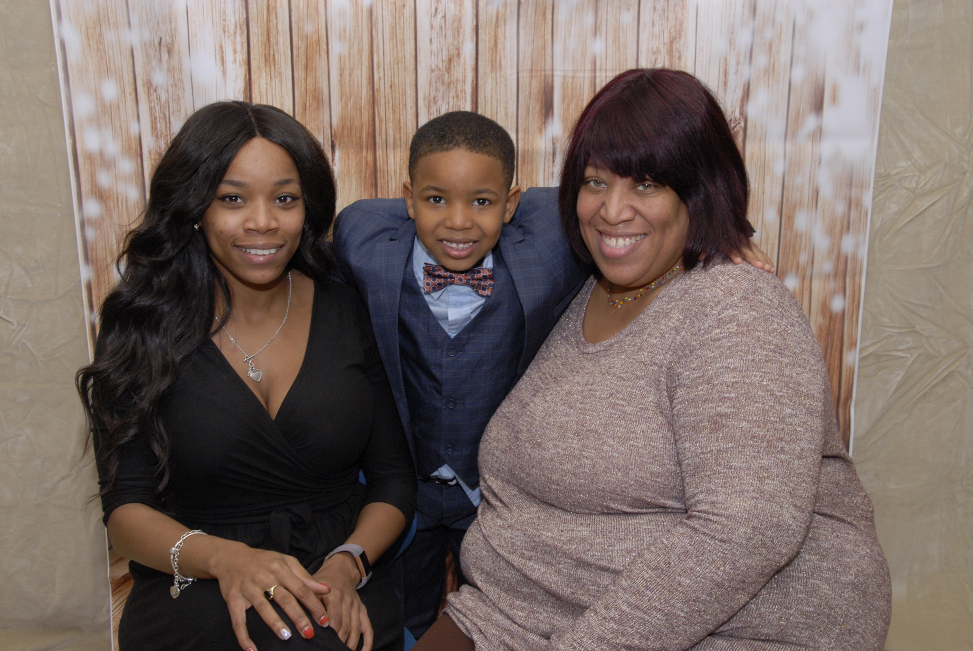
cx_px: 486
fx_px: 1299
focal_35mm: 48
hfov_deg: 41.1
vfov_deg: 28.2
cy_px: 326
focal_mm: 32
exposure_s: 1/80
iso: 500
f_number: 9
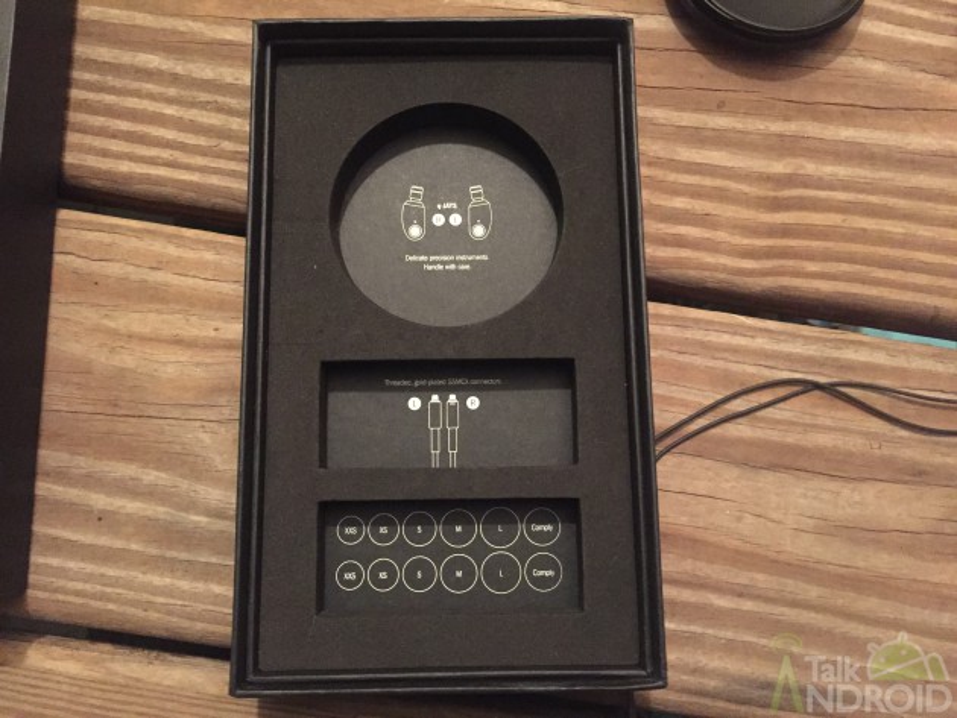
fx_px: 802
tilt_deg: -81.6
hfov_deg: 61.6
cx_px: 478
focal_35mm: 29
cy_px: 359
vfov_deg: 48.3
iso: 800
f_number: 2.2
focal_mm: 4.15
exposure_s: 1/15
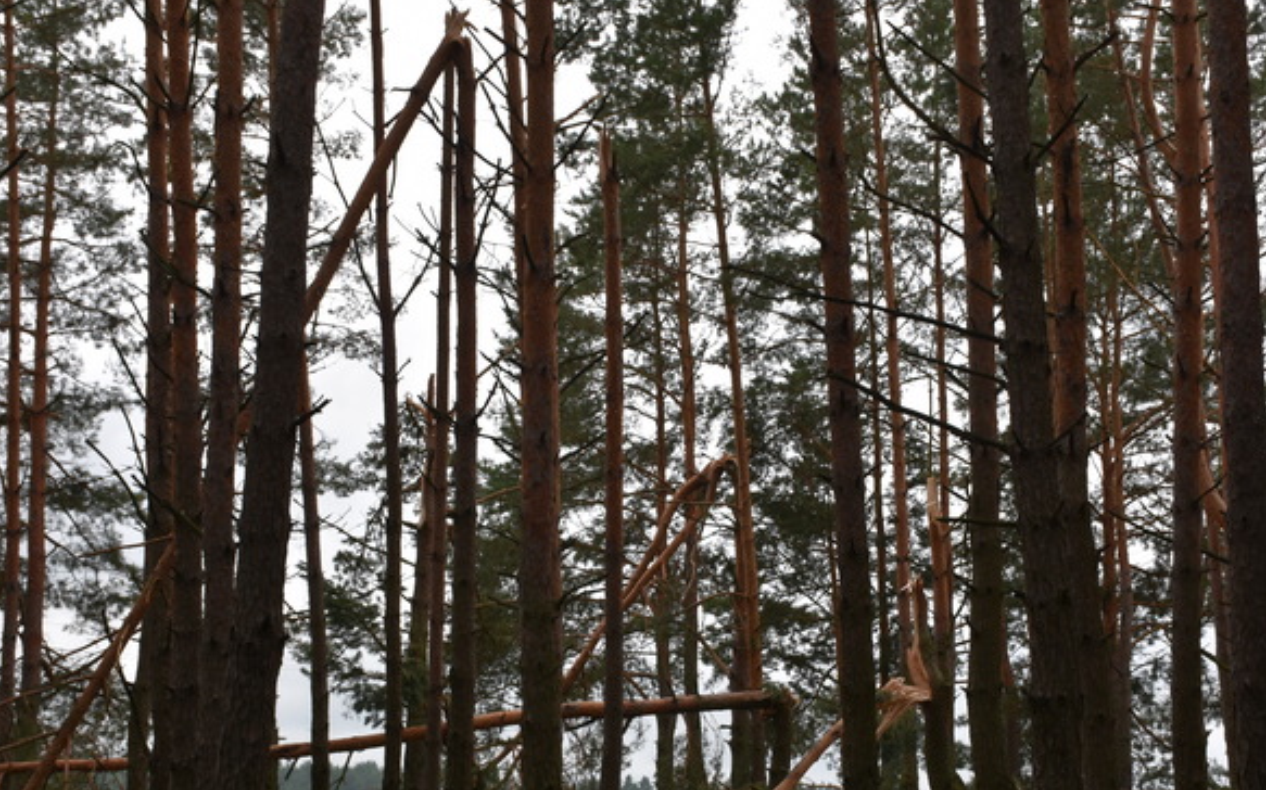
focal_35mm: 59
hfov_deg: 34.6
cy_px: 499
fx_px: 2035
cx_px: 625
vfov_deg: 21.9
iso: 250
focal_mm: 30
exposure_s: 1/500
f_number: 8
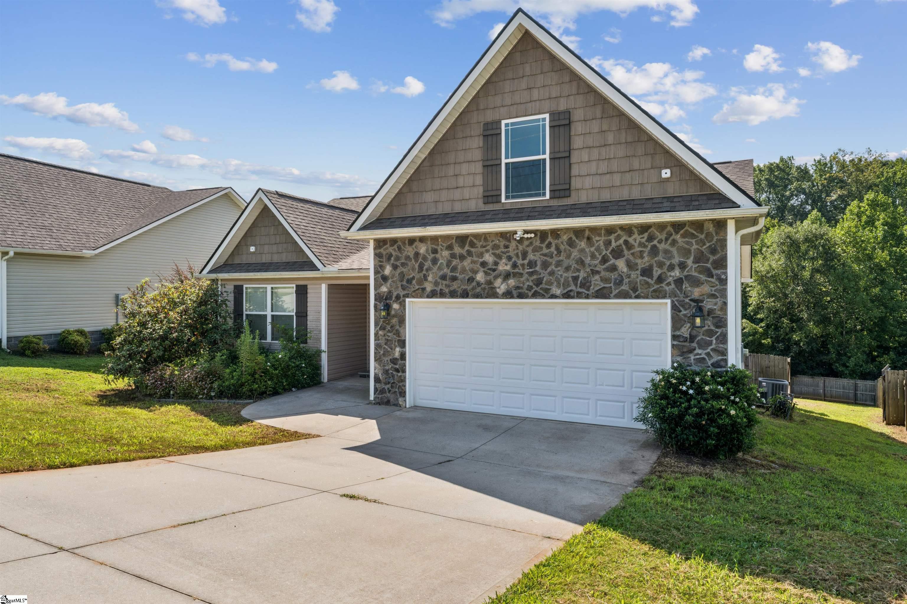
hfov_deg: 79.4
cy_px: 302
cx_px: 454
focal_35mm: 22
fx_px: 547
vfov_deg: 57.9
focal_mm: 21.7
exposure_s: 1/20
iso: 100
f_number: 22
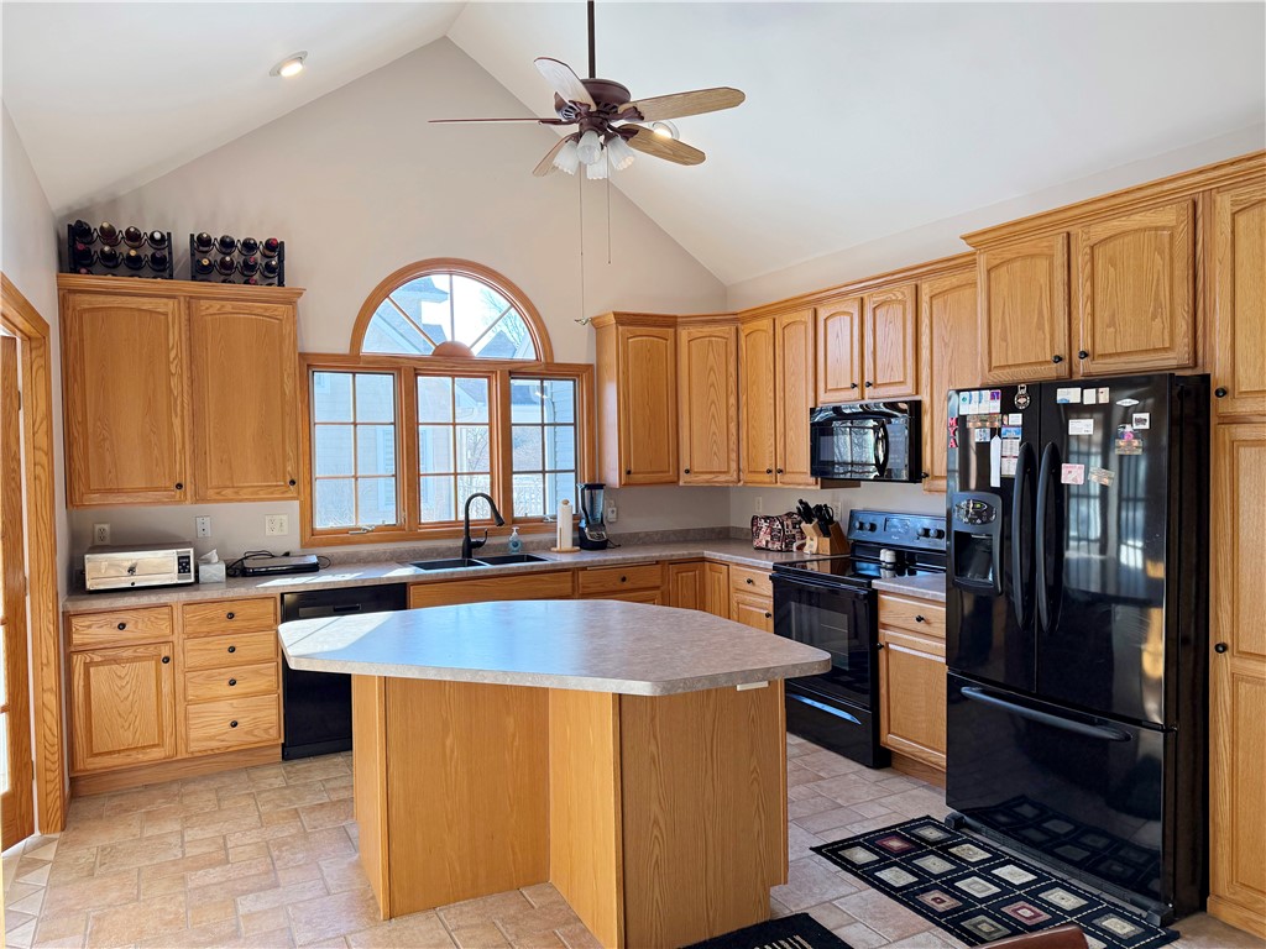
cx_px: 633
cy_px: 474
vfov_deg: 56.8
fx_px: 878
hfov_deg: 71.6
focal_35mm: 24
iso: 160
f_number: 1.78
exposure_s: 1/230
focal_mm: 6.76
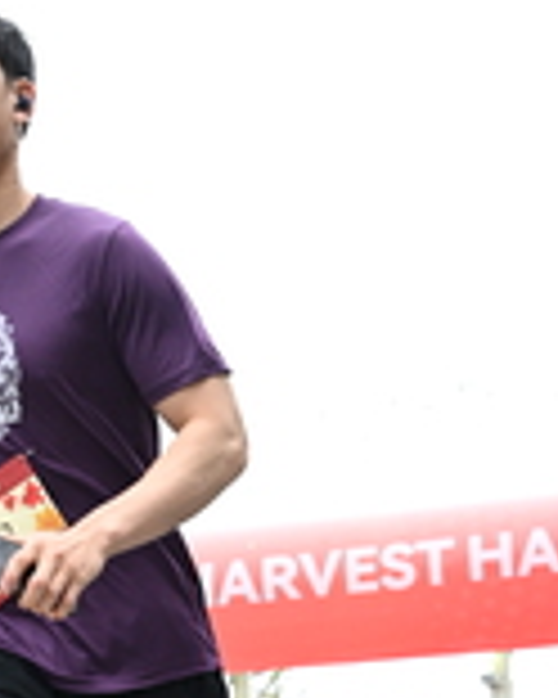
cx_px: 115
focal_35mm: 95
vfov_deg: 19.3
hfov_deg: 16.1
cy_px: 802
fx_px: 1954
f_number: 4
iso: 2000
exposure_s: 1/640
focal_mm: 28.5
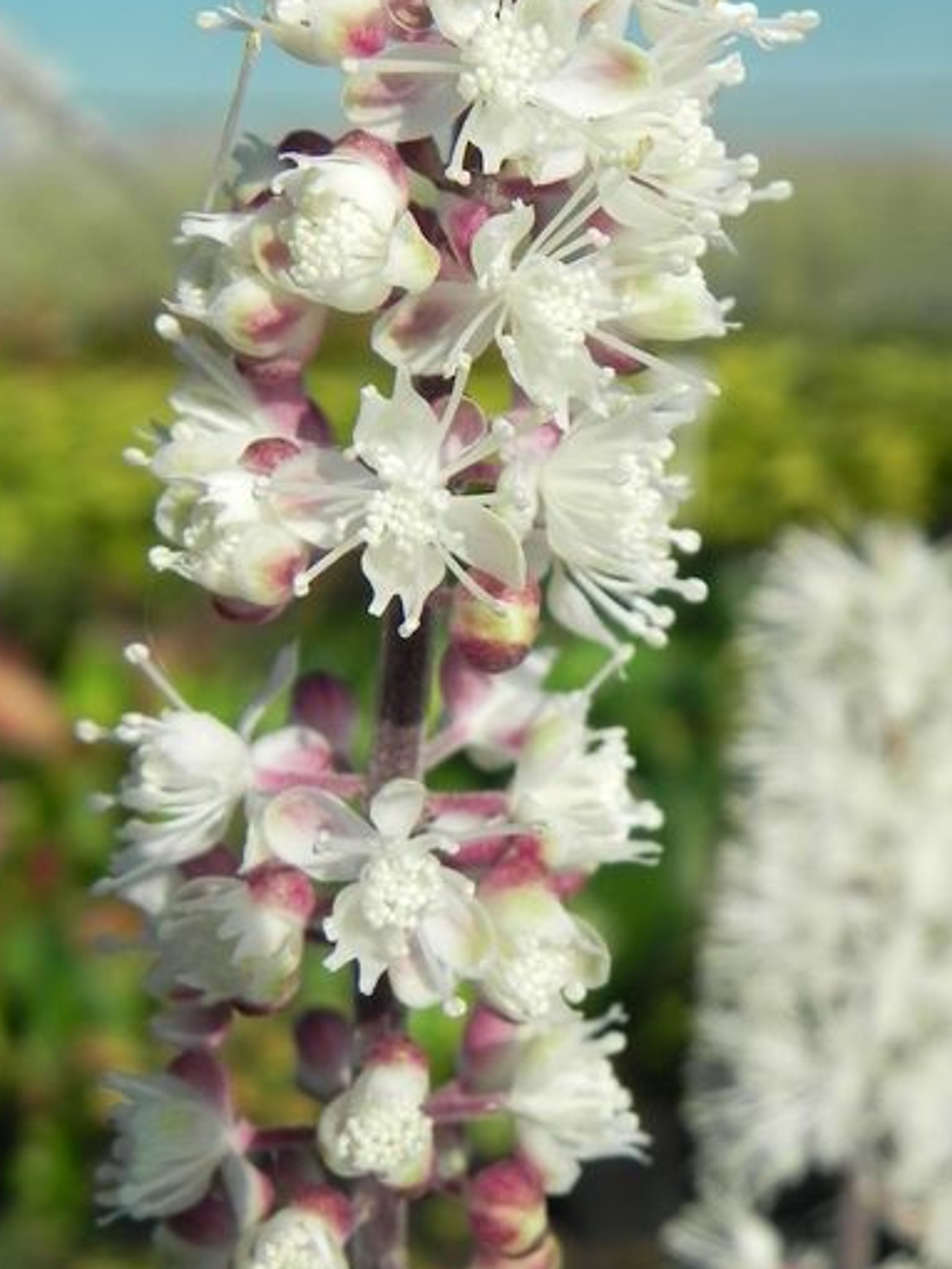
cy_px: 545
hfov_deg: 25.2
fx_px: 2125
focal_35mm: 58
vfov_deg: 33.2
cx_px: 510
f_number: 3.5
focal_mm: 6.6
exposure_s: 1/1250
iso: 160
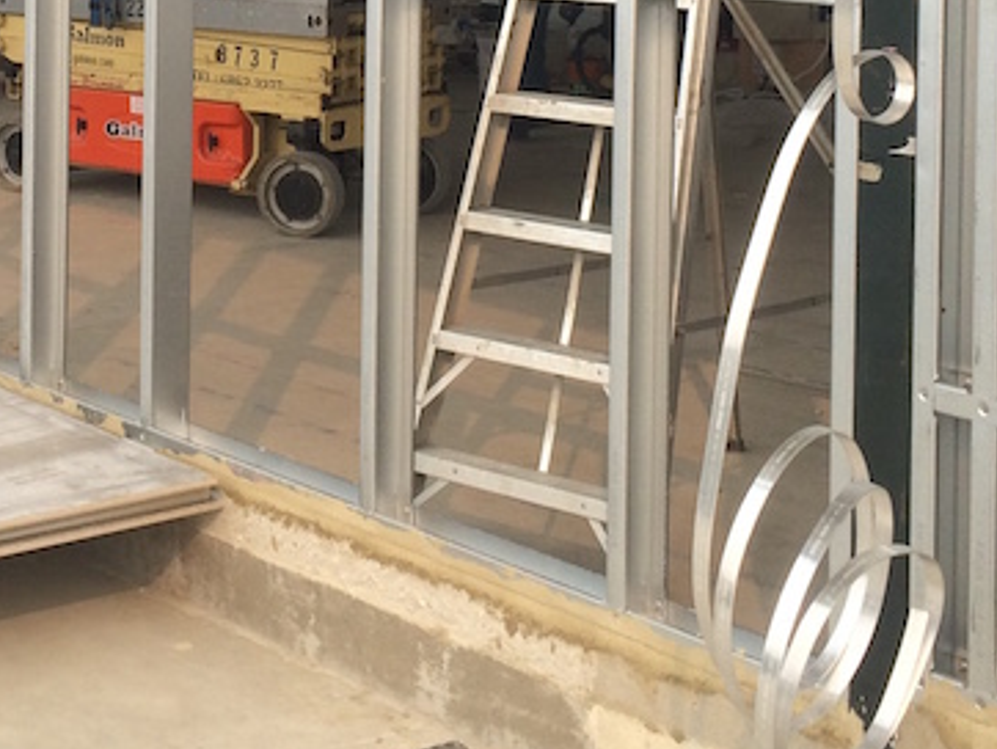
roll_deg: -0.9
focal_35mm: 82
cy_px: -102
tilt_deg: -2.4
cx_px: 234
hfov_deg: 23.5
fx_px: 2363
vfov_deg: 17.3
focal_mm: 4.15
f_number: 2.2
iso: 32
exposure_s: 1/820
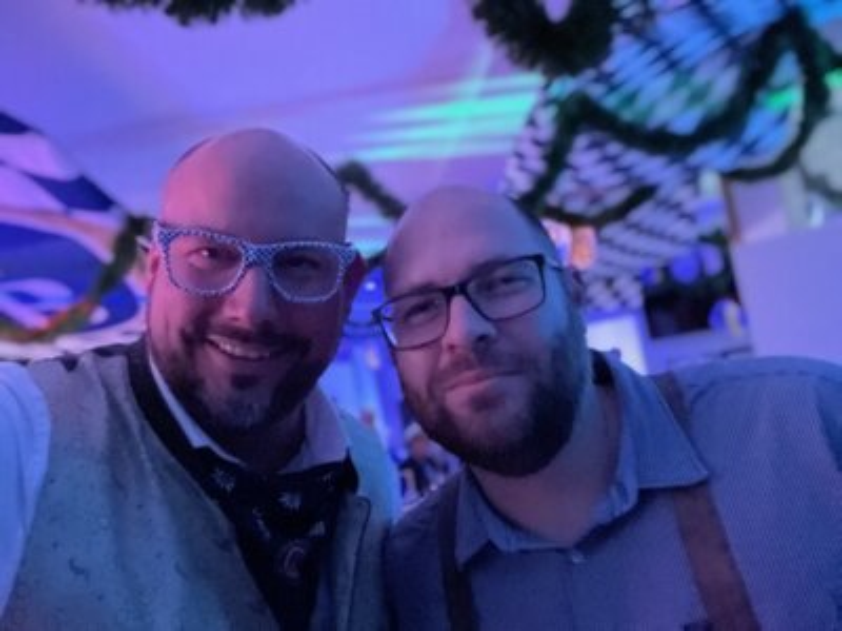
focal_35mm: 30
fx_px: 730
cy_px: 316
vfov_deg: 46.8
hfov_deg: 60.0
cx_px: 421
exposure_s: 1/14
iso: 2000
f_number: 2.2
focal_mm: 2.71
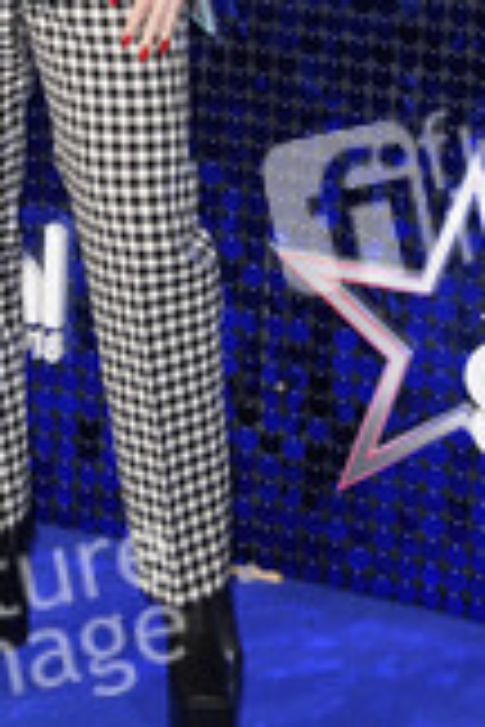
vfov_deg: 14.8
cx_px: 88
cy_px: -36
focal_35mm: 136
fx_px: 2748
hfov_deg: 10.1
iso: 1000
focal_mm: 55
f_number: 5.6
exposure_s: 1/250
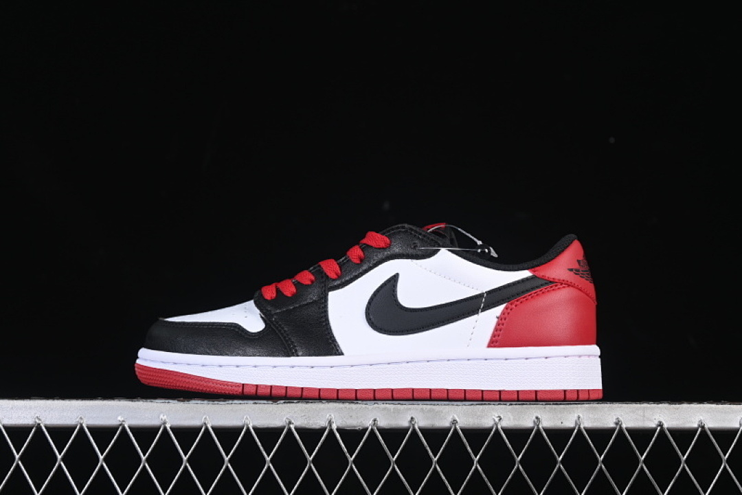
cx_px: 371
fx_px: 1546
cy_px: 248
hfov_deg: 27.0
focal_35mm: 75
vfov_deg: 18.2
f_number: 7.1
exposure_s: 1/80
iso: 160
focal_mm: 50
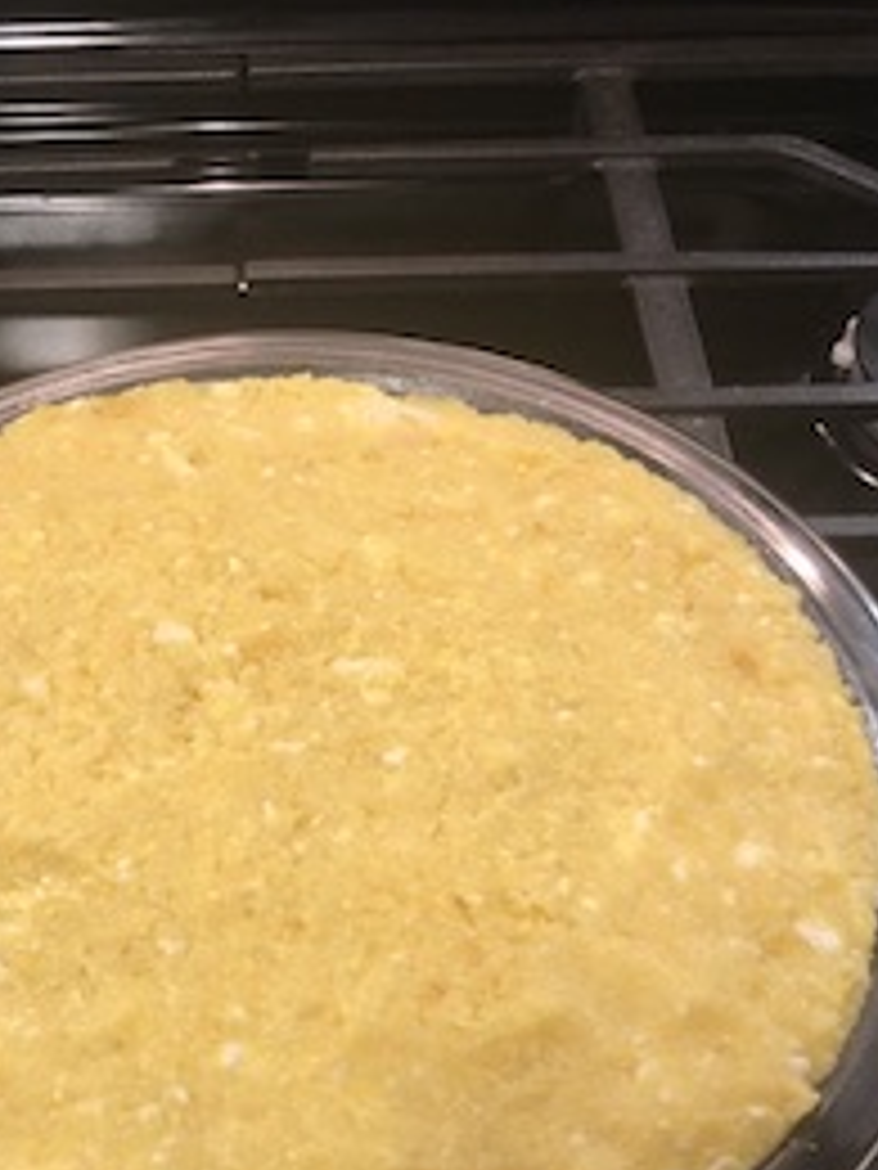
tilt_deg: -54.2
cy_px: 846
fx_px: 1454
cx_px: 288
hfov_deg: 33.3
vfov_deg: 42.8
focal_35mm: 43
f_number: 1.8
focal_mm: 4
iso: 40
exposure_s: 1/17
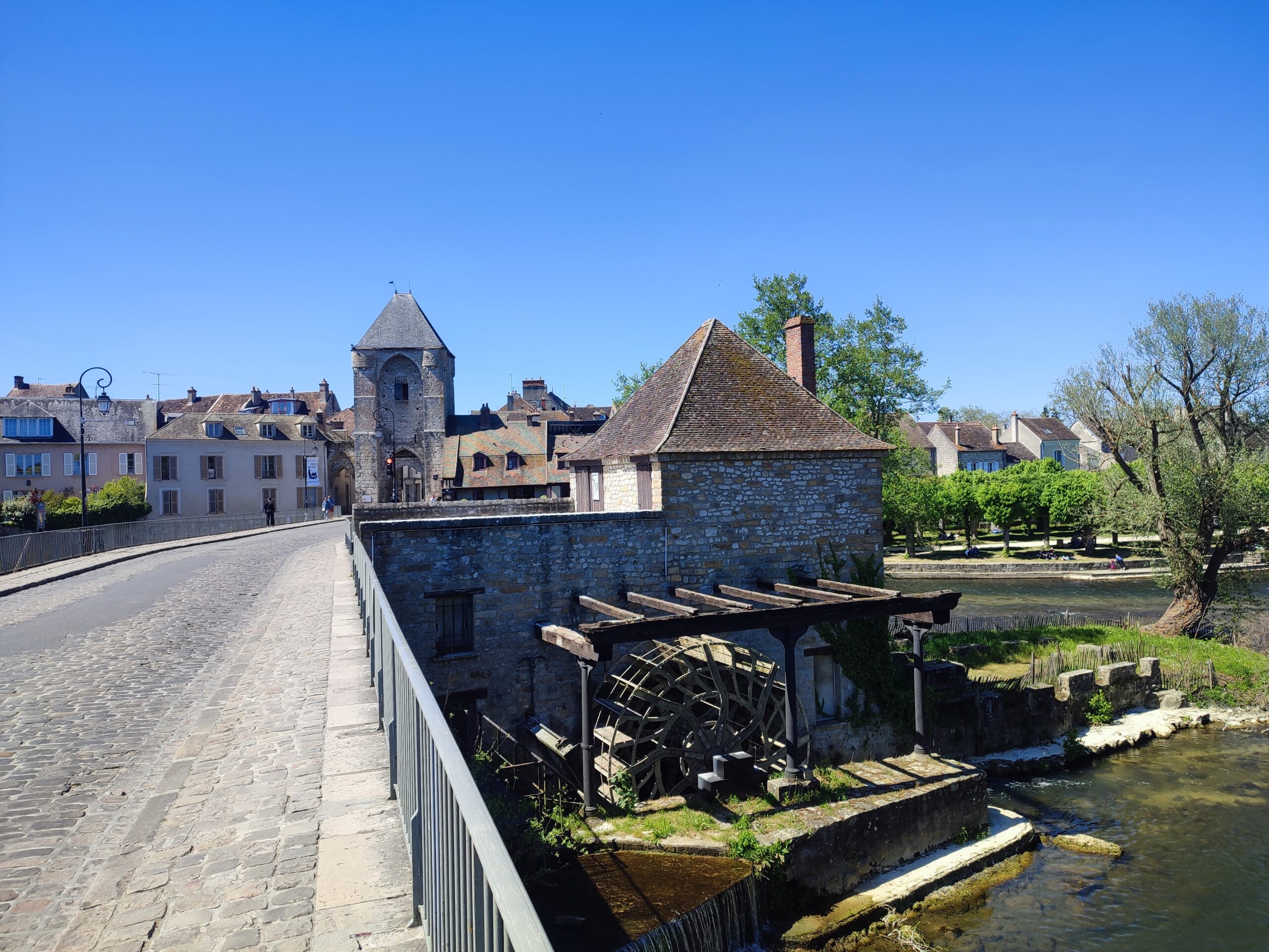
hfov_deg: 71.6
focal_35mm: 24
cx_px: 634
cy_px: 476
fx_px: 880
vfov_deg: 56.8
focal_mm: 5.89
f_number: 1.89
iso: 50
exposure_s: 1/499
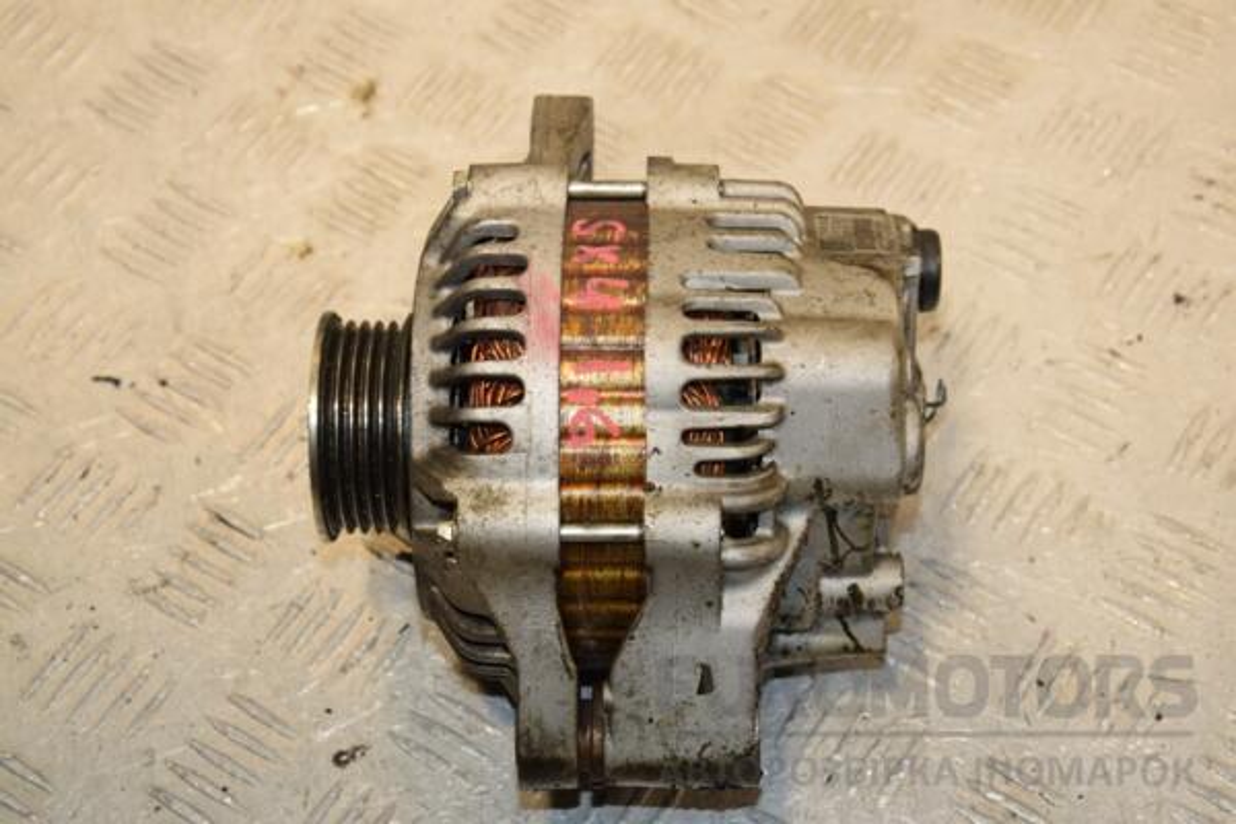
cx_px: 618
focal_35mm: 72
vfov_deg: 18.9
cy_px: 412
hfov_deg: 28.1
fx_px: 2472
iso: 800
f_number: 8
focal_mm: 48
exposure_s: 1/200
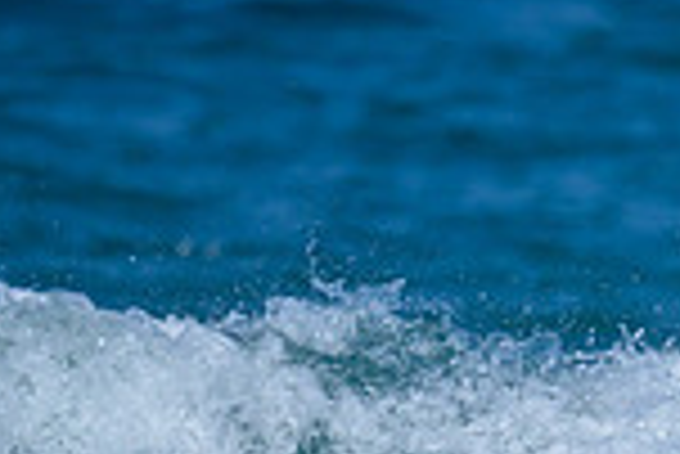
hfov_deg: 0.5
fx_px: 70900
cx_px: 977
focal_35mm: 3750
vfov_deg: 0.4
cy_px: 536
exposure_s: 1/2500
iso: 320
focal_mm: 800
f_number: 6.3
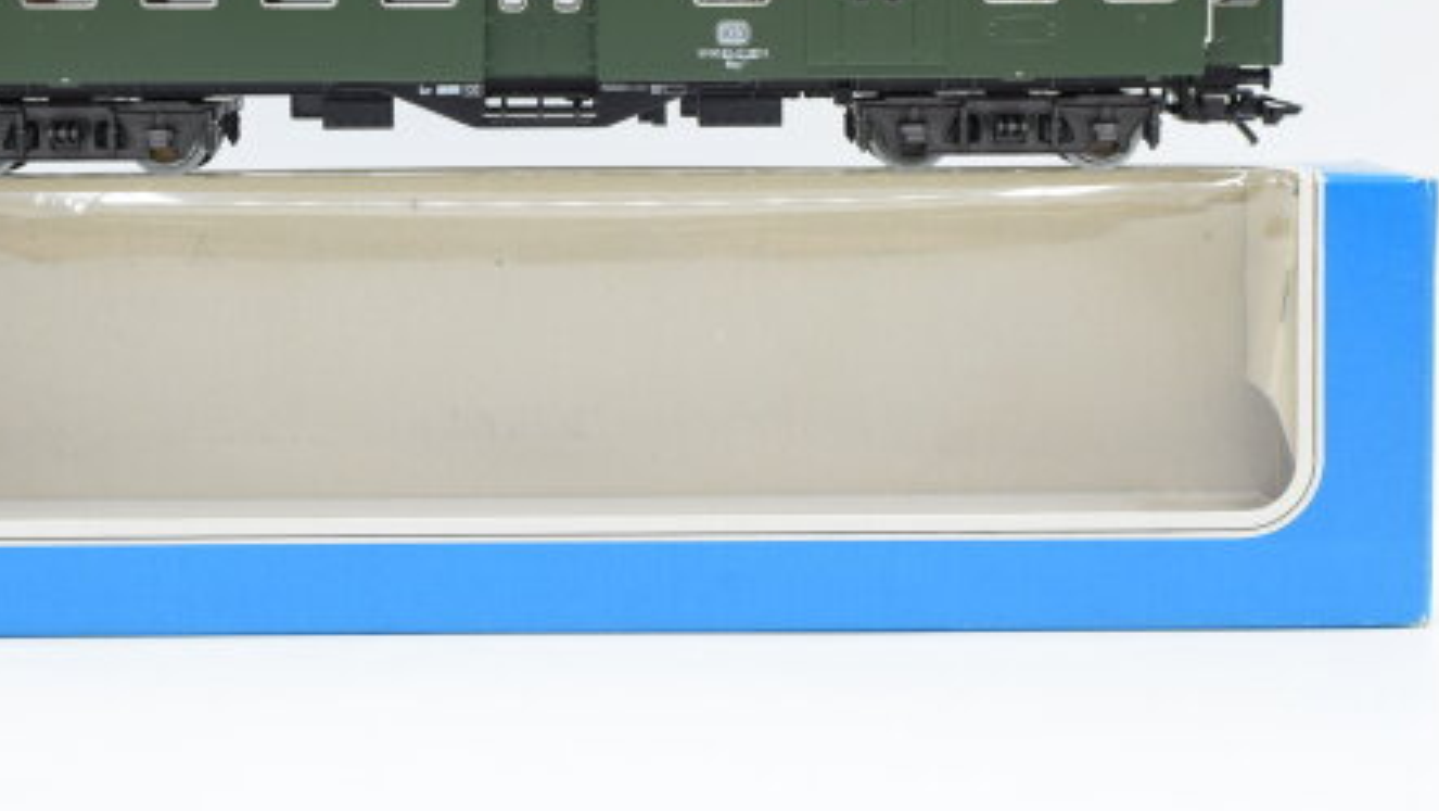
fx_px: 2852
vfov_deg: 16.1
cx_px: 534
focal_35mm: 75
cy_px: 194
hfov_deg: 28.2
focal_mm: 35
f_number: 8
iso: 320
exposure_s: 1/125
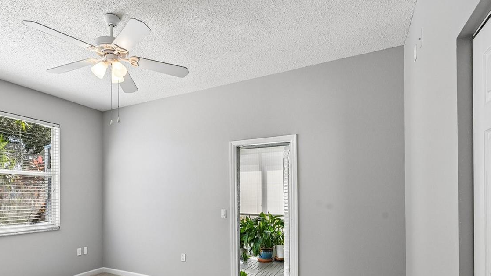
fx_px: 273
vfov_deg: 52.2
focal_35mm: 21
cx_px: 206
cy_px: 191
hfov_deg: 83.2
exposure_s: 1/160
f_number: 8
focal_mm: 14
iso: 400
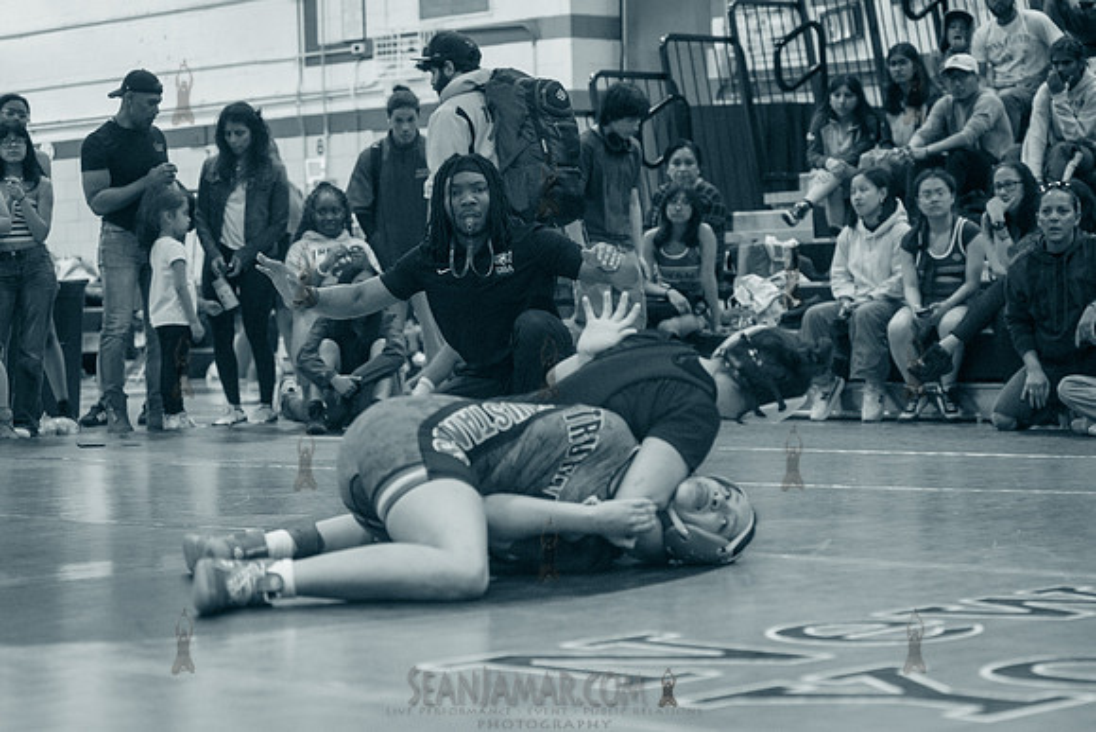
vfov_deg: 15.0
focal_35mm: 91
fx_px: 2777
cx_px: 606
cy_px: 400
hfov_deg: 22.3
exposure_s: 1/400
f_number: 3.5
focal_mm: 80
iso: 8000
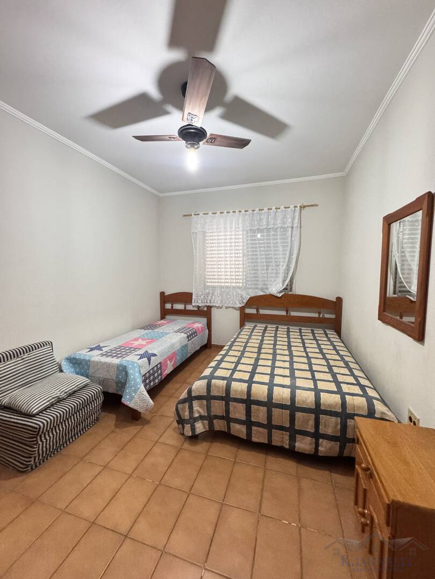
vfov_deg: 102.1
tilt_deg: -4.5
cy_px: 290
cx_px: 218
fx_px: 235
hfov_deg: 85.7
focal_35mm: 14
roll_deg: +0.2
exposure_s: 1/60
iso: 1000
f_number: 2.2
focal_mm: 2.22
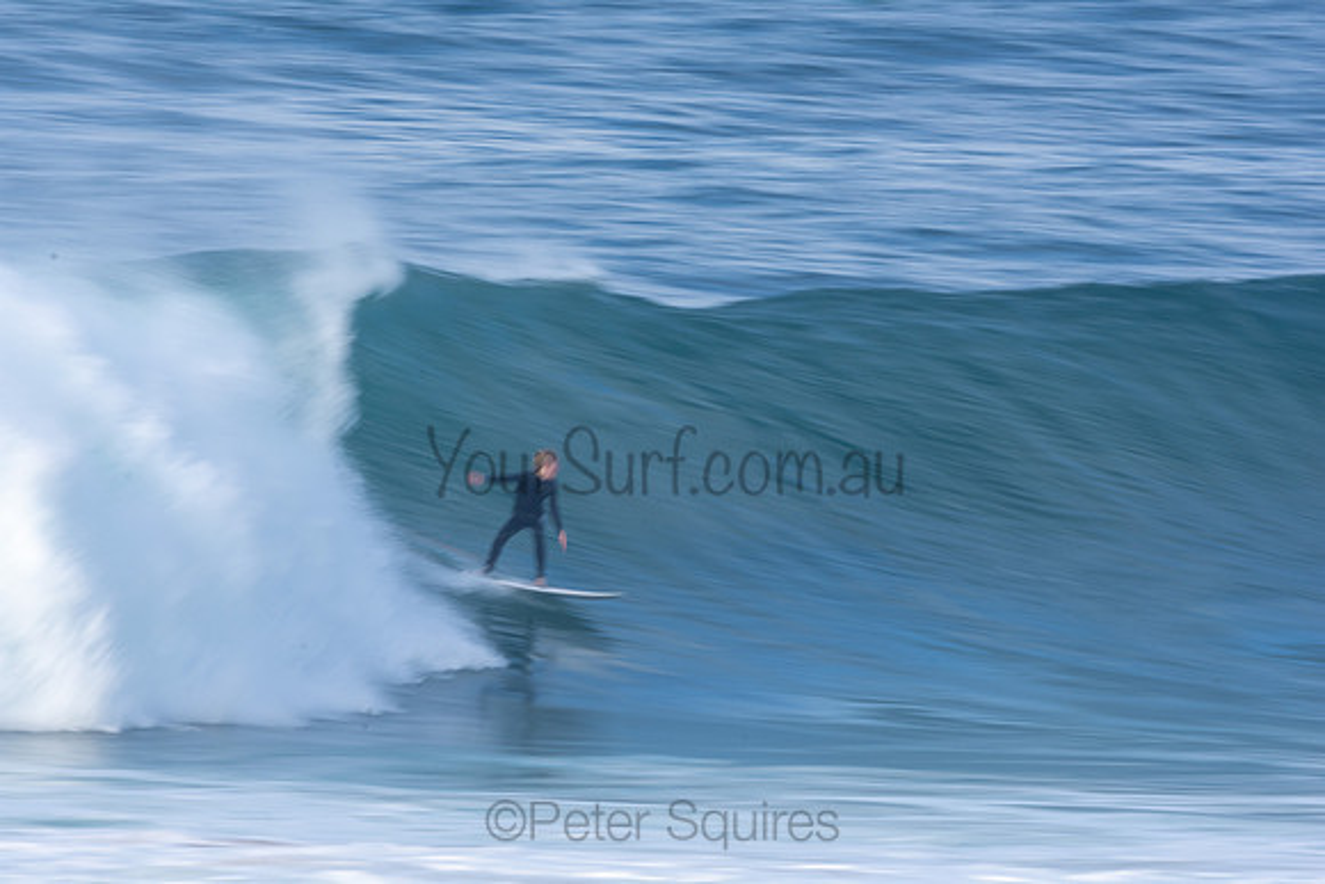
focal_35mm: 750
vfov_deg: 1.8
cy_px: 442
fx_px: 27609
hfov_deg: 2.7
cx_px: 662
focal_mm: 500
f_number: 20
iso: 100
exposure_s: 1/30
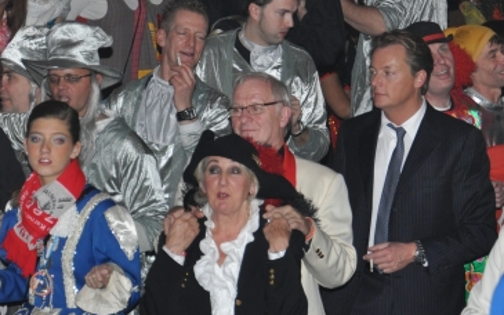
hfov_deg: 9.0
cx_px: 302
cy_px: 142
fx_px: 3214
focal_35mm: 234
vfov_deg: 5.6
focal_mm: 70
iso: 800
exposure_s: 1/60
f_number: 5.6
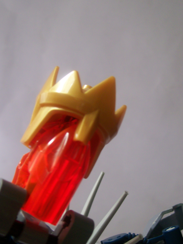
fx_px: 331
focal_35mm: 47
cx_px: 80
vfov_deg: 40.3
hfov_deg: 30.8
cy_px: 140
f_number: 2.7
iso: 80
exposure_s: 1/38.2
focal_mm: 6
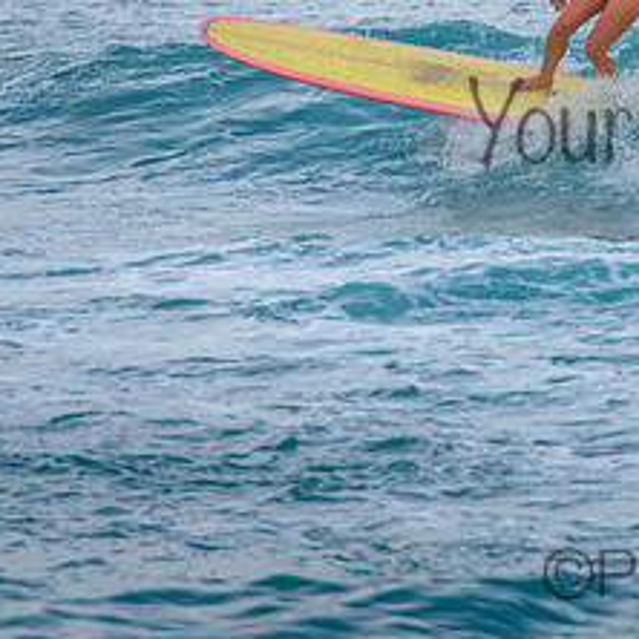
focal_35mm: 1364
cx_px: 766
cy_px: 96
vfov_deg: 1.3
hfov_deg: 1.3
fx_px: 28487
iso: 900
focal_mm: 400
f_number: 5.6
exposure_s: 1/1600
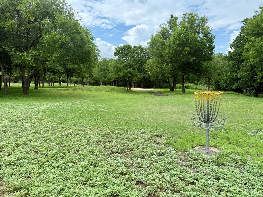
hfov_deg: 71.6
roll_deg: +0.3
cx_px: 132
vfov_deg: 56.8
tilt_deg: -5.5
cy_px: 98
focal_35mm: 24
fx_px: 182
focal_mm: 6.76
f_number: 1.78
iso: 100
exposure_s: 1/2232
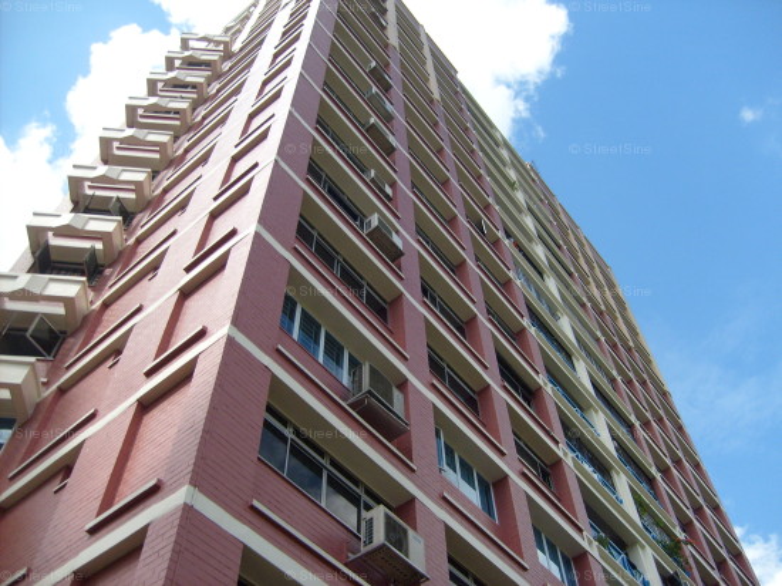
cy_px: 293
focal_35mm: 35
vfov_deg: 40.7
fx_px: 790
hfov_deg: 52.6
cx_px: 391
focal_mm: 5.8
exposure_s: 1/180
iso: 80
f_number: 7.1
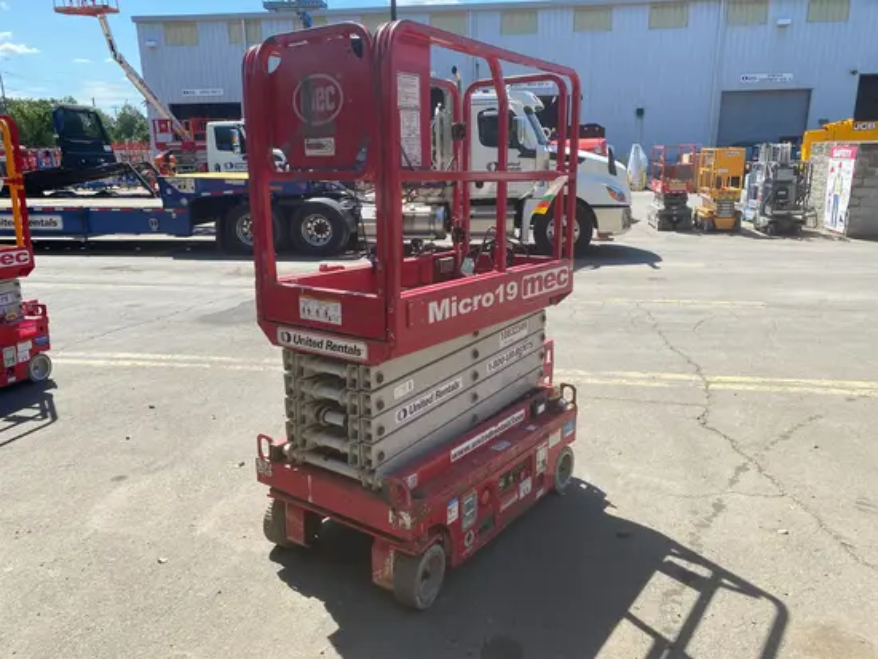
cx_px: 439
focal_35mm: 26
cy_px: 330
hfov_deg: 67.3
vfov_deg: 53.1
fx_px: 660
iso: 32
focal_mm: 4.25
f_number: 1.8
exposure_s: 1/1754
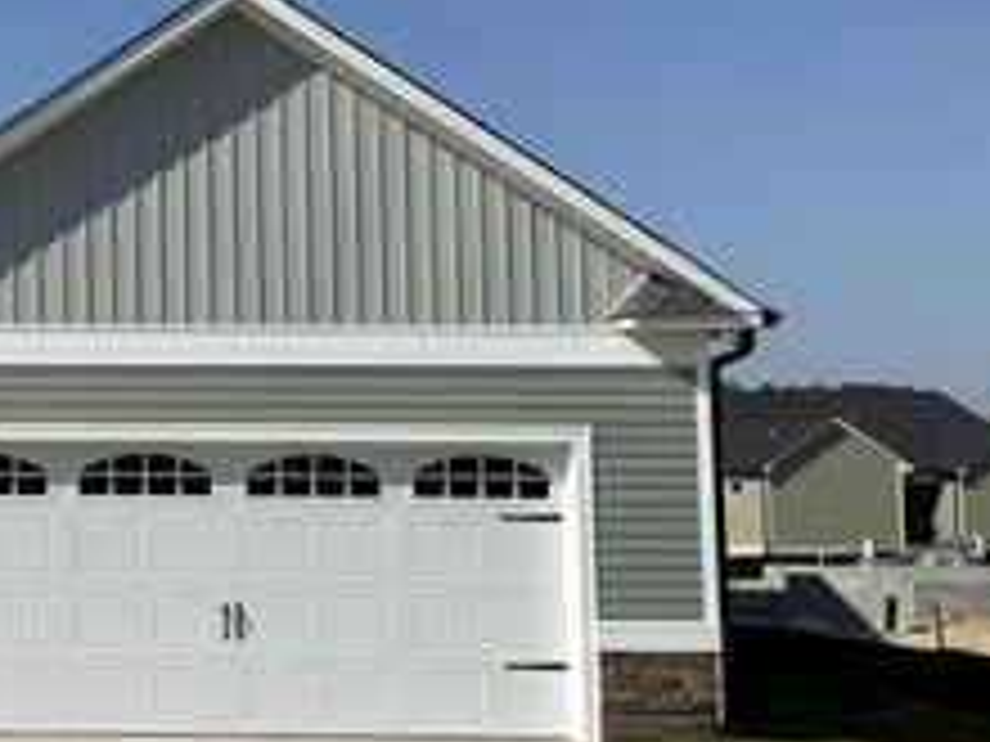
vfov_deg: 22.2
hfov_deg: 26.8
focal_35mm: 66
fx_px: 1888
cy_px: 331
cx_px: -122
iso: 80
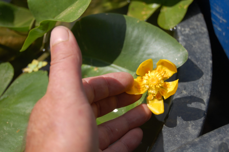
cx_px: 114
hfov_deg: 24.6
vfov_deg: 16.5
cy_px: 76
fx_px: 524
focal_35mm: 82
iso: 200
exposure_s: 1/1000
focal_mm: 55
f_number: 5.6
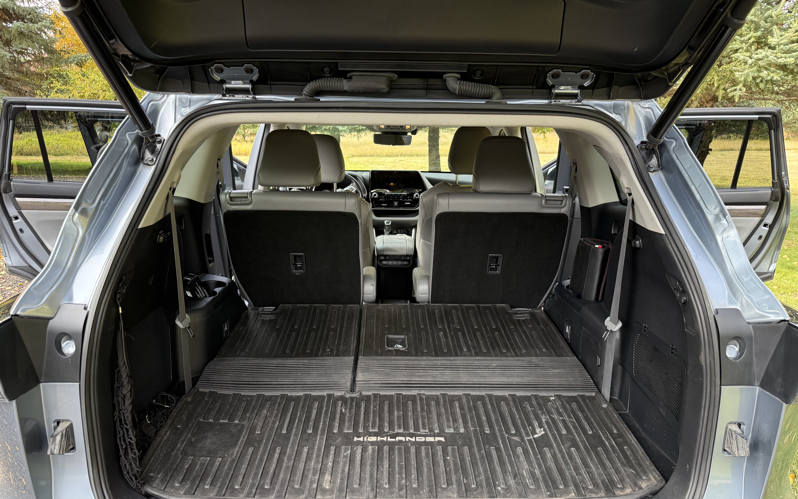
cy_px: 300
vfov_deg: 47.3
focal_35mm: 26
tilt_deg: -16.4
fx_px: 565
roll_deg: -1.0
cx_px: 402
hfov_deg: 70.4
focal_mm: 6.76
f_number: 1.78
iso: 160
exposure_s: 1/243
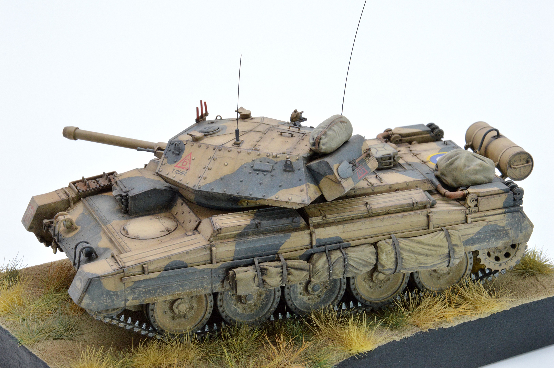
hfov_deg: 14.0
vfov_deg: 9.3
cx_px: 277
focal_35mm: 147
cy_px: 184
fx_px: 2260
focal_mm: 98
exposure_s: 1/20
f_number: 18
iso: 800
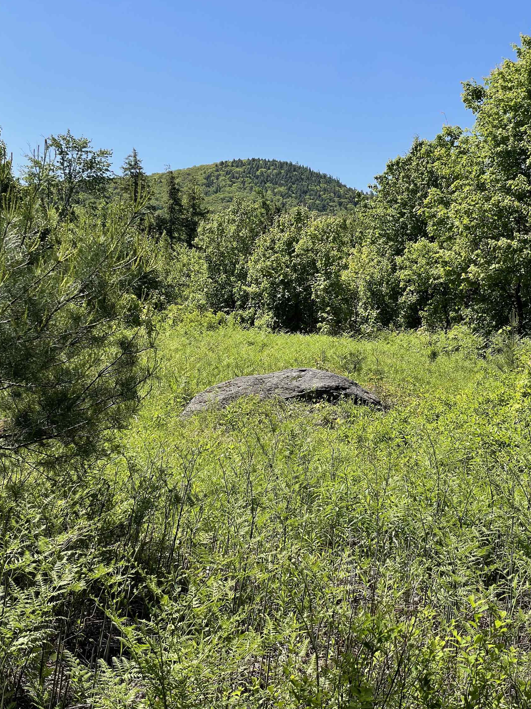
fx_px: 1084
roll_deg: -1.9
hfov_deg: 27.5
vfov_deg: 36.2
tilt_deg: -2.2
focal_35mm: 53
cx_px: 262
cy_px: 353
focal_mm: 6
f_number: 2
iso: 25
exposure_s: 1/1170
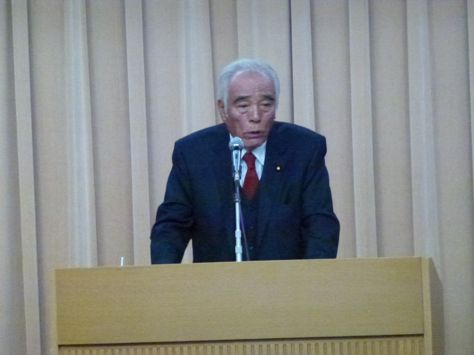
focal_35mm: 384
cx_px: 237
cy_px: 178
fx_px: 5258
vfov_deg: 3.9
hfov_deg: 5.2
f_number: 5.9
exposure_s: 1/40
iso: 1600
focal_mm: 68.8
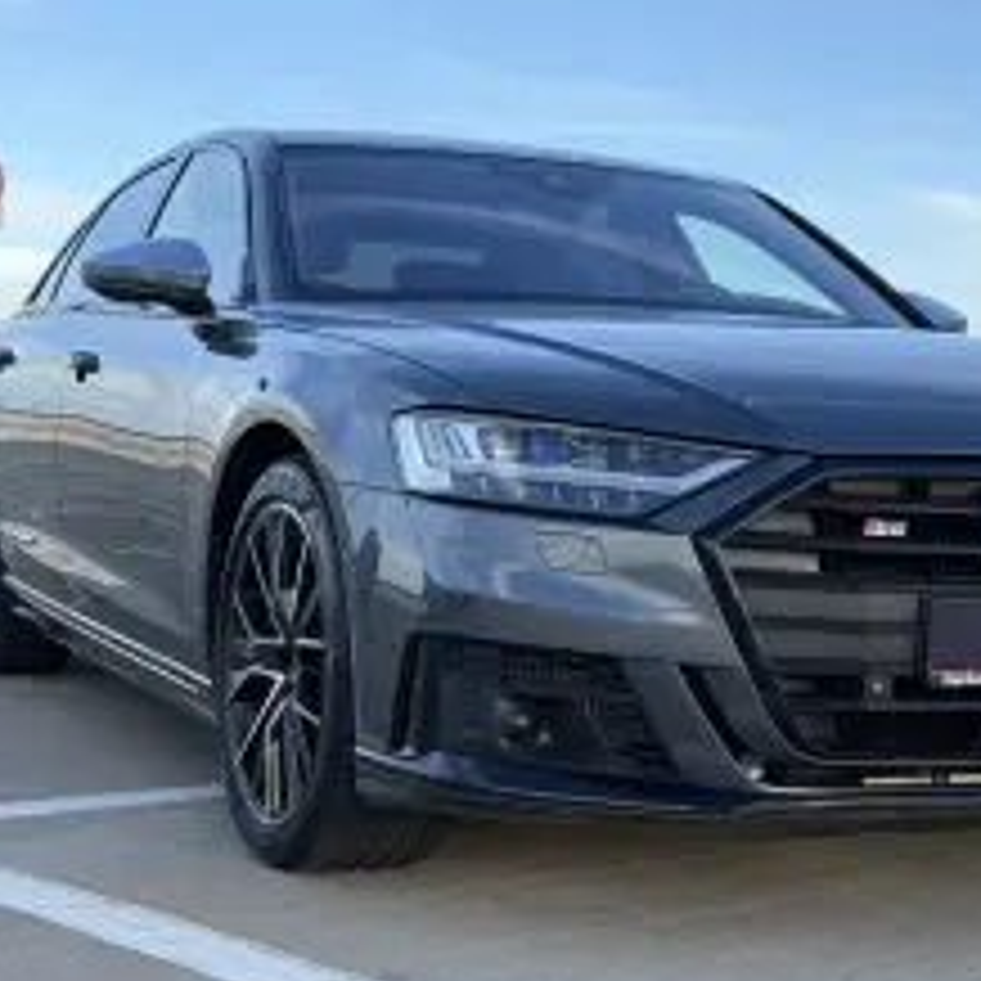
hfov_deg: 24.5
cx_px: 662
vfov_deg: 24.6
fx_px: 2244
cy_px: 531
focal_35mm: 70
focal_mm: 6.76
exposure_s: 1/726
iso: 80
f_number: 1.78
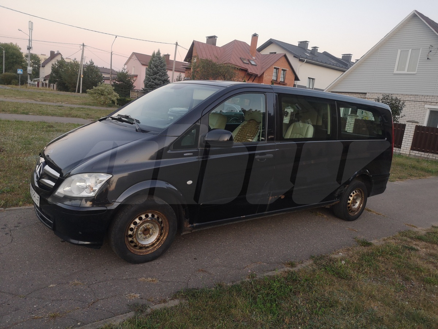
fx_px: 342
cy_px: 164
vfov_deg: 51.4
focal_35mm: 27
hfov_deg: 65.3
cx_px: 219
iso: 100
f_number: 1.8
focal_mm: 3.95
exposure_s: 1/100
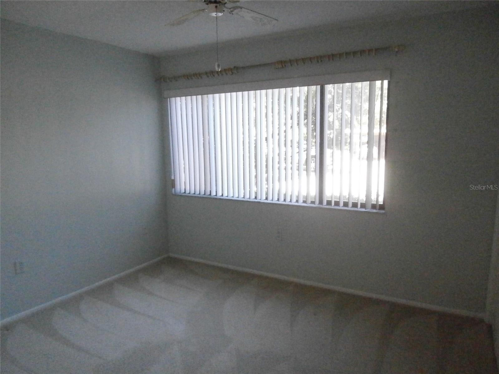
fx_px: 346
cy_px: 187
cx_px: 250
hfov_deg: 71.6
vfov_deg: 56.8
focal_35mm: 24
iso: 1600
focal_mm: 4.2
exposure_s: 1/250
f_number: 3
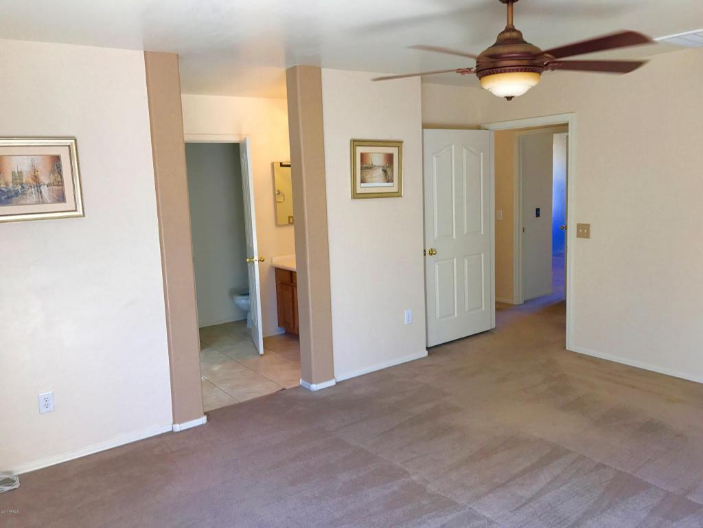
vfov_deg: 49.7
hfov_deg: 63.4
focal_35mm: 28
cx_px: 352
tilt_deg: -7.8
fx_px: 569
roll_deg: +1.7
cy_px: 264
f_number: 1.8
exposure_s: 1/60
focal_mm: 3.99
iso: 25
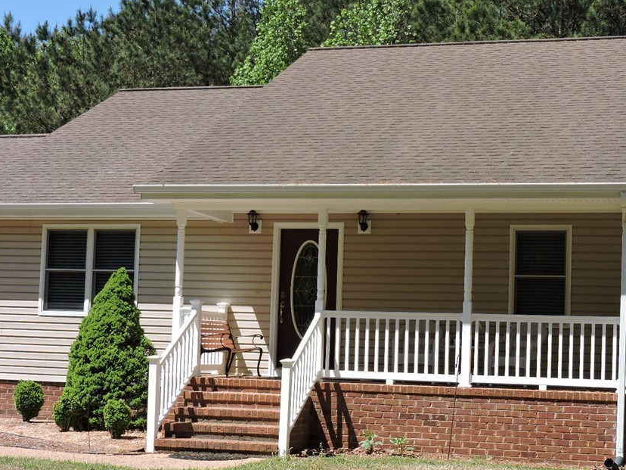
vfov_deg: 21.6
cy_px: 270
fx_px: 1230
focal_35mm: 68
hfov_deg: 28.6
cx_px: 330
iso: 100
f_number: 3.7
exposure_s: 1/640
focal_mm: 9.8
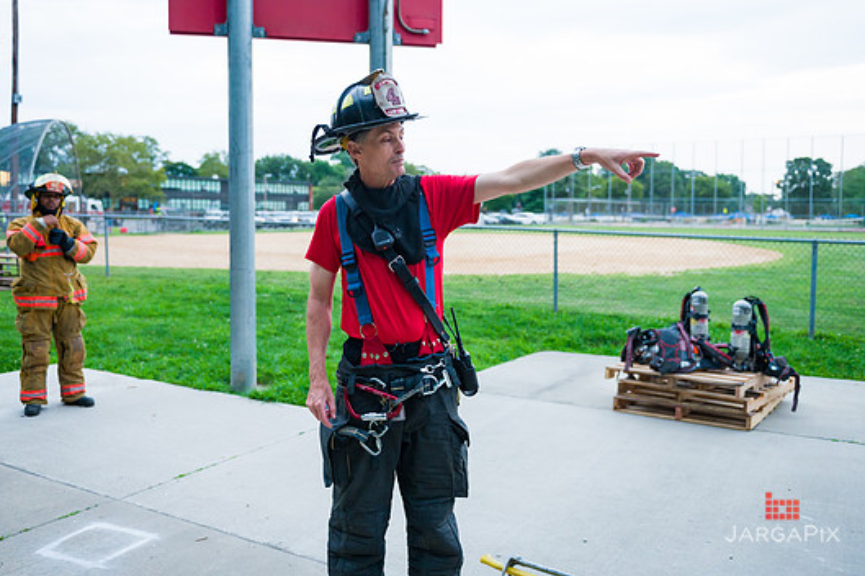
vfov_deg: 38.8
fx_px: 816
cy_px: 262
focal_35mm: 34
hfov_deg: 55.8
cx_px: 407
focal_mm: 31
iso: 1600
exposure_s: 1/200
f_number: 3.2
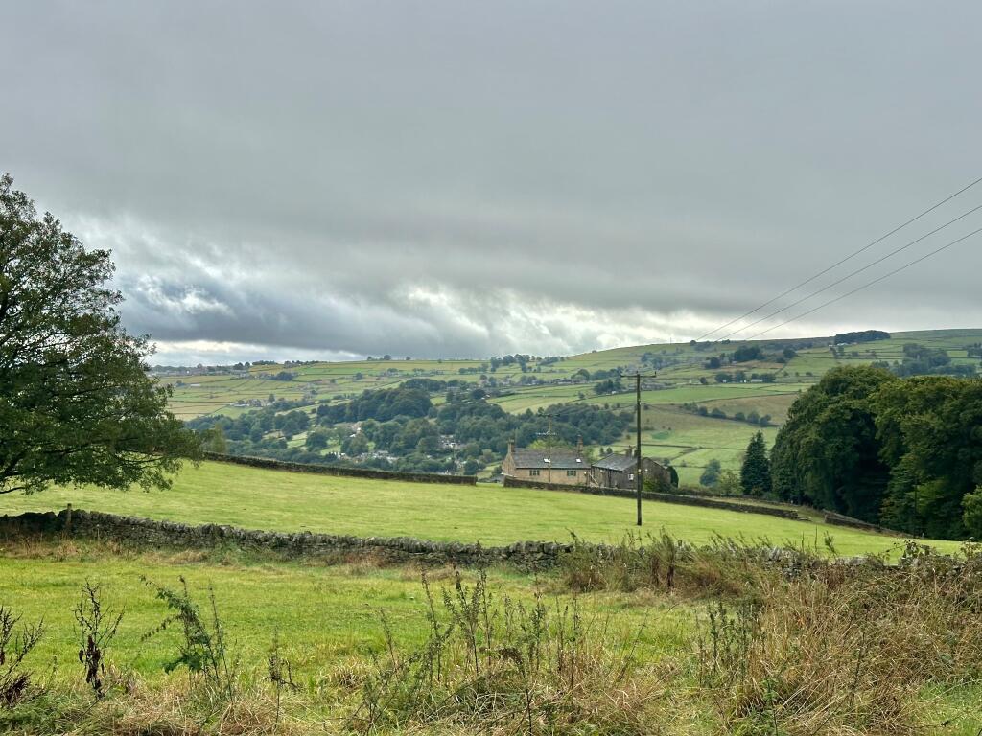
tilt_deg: +1.1
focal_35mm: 48
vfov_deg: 30.3
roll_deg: -0.7
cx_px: 491
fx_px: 1362
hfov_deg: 39.7
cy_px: 368
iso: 64
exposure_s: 1/2070
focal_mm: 6.86
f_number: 1.78
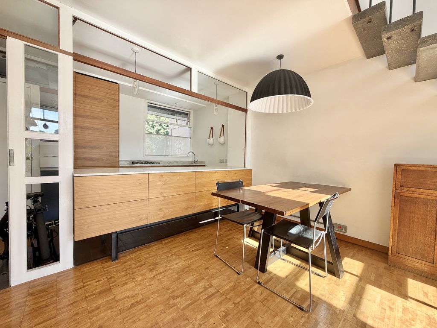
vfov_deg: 85.7
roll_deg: -1.4
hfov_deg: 102.1
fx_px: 177
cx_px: 218
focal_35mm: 14
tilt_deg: -2.3
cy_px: 164
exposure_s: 1/149
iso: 40
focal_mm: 2.22
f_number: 2.2
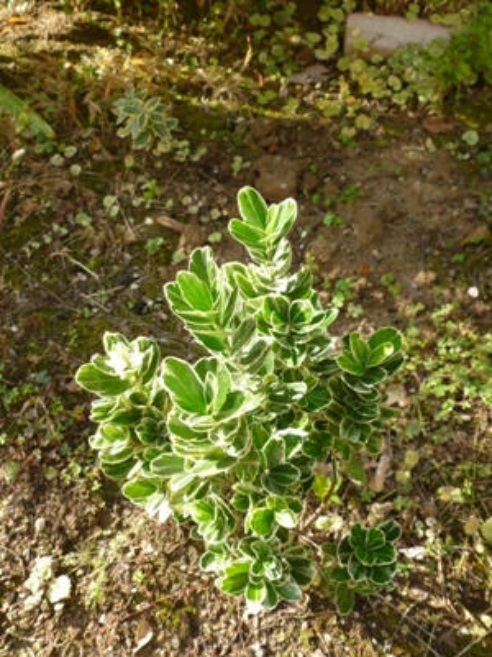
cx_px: 246
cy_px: 328
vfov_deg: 63.4
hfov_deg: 49.7
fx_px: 531
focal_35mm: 28
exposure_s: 1/200
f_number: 3.3
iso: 100
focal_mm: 5
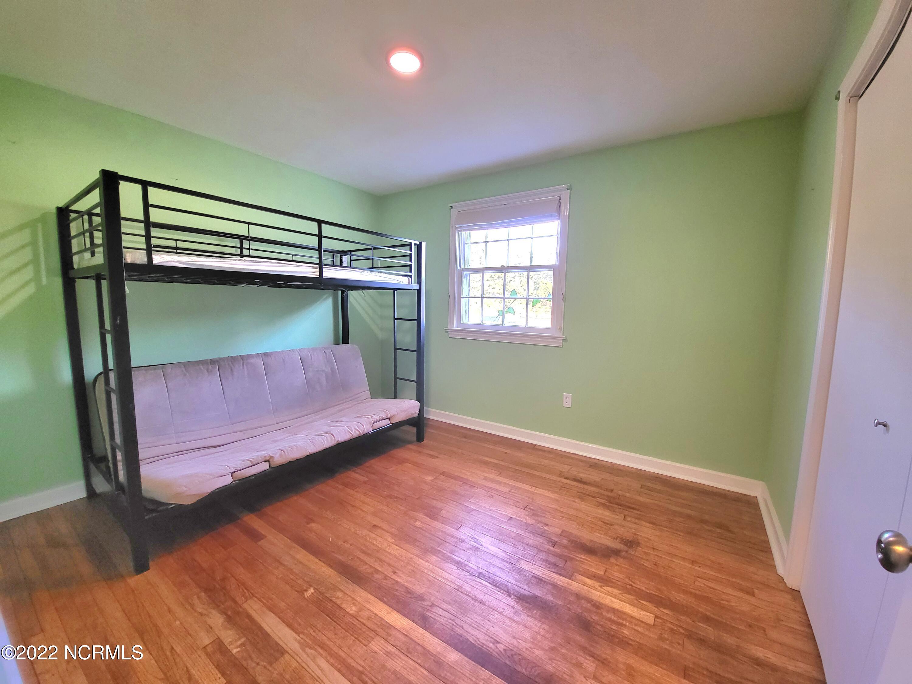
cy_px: 342
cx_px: 456
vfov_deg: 89.9
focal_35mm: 13
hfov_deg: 106.2
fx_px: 343
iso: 320
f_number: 2.2
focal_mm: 1.74
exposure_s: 1/40
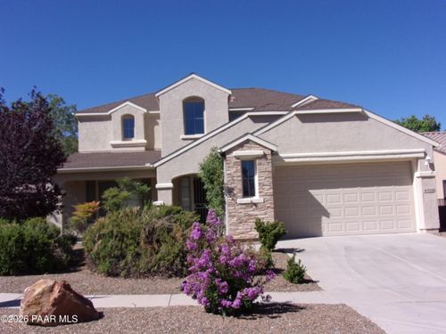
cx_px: 223
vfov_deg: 42.9
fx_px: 425
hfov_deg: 55.4
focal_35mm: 33
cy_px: 167
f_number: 3.7
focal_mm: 5.9
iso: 80
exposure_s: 1/1100
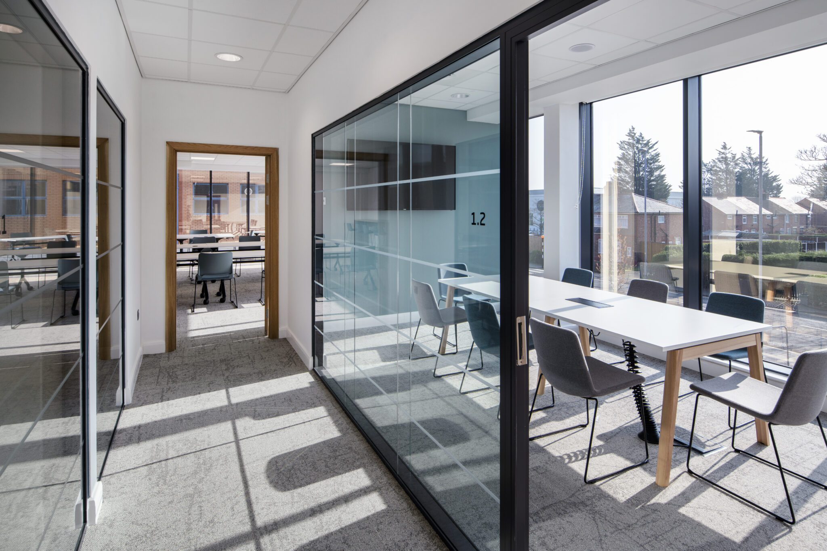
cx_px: 414
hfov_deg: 86.9
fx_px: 436
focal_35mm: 19
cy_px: 276
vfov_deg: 64.5
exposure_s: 1/60
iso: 160
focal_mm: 19
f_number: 10
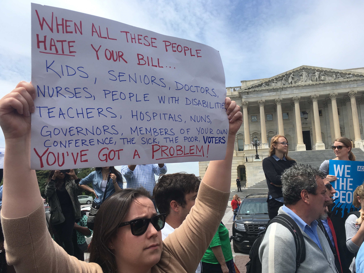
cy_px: 136
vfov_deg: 48.2
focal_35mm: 29
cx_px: 182
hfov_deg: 61.7
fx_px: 305
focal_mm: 4.15
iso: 25
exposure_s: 1/1603
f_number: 2.2
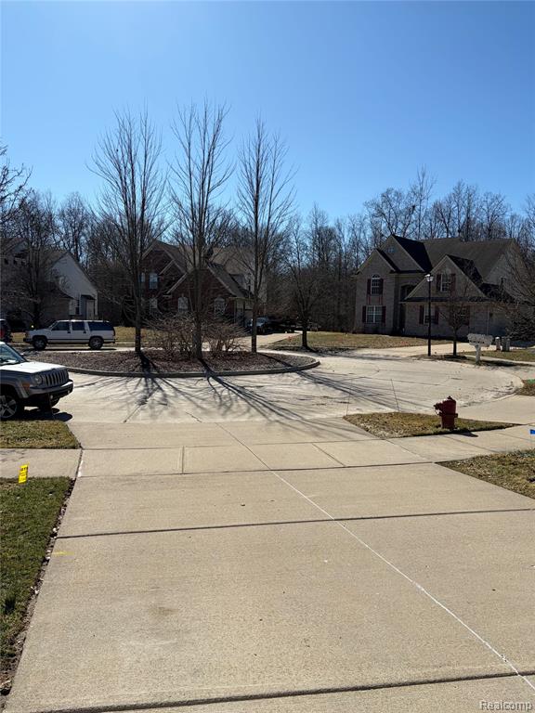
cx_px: 268
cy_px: 356
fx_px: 536
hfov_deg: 53.1
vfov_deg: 67.3
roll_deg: -0.8
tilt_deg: -4.3
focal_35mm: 26
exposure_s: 1/7813
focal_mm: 5.96
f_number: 1.6
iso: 64
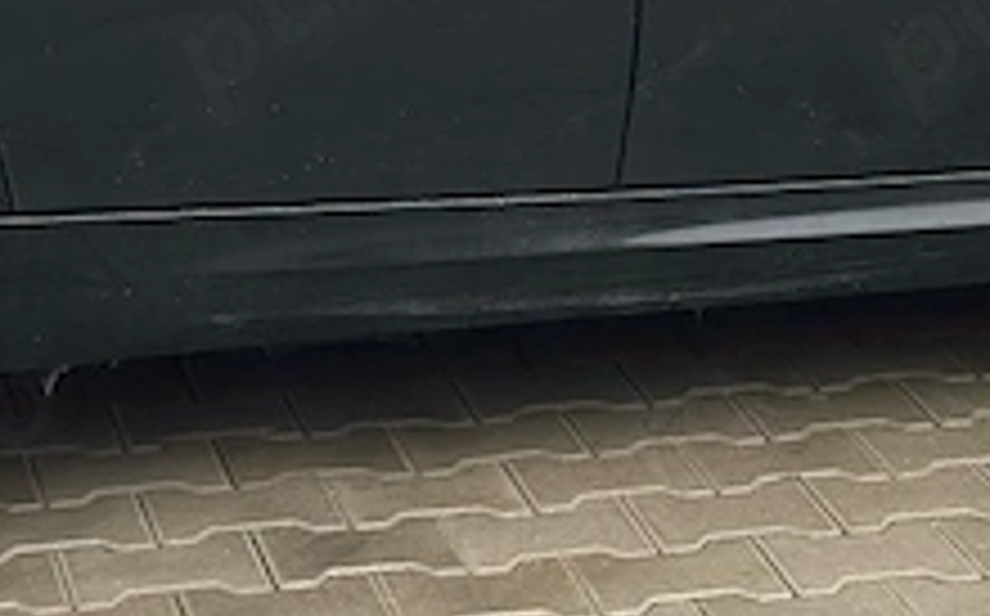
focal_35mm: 139
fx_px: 3746
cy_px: -99
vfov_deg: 9.3
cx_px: 644
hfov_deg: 15.0
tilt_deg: -11.9
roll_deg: -1.4
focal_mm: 6.86
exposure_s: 1/50
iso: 250
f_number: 1.78
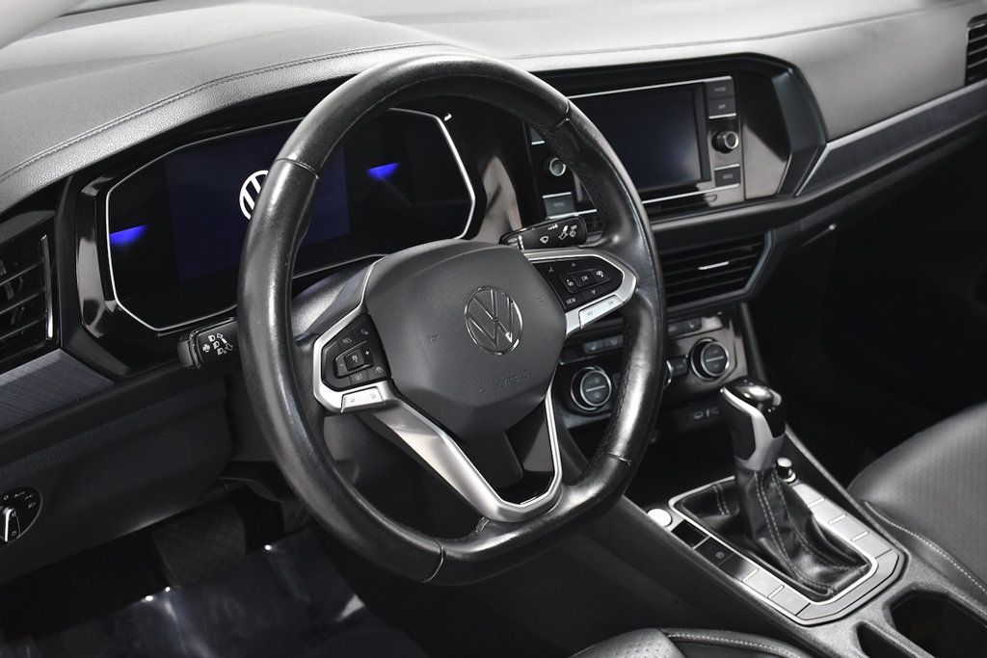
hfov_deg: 41.1
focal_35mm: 48
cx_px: 494
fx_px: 1316
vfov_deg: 28.1
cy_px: 329
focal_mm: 32
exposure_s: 1/100
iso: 2000
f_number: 5.6
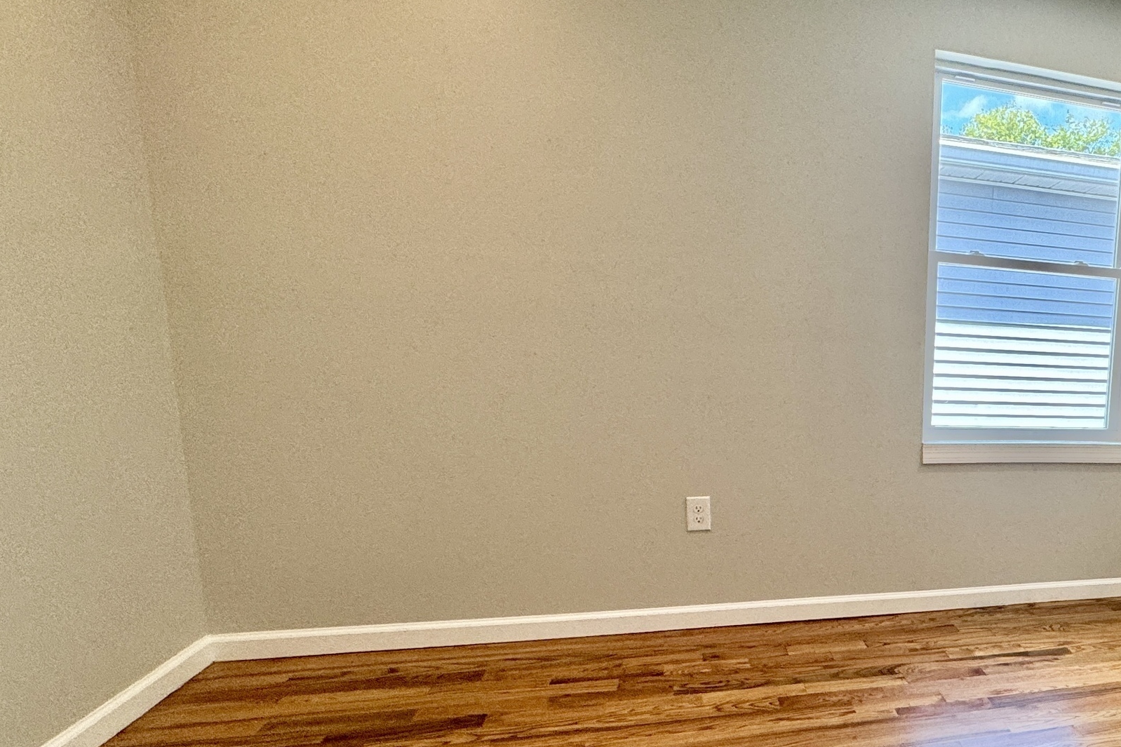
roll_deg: -3.3
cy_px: 499
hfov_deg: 56.0
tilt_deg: -11.6
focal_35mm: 28
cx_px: 1023
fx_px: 872
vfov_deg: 45.7
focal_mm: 2.22
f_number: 2.2
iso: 125
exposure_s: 1/120
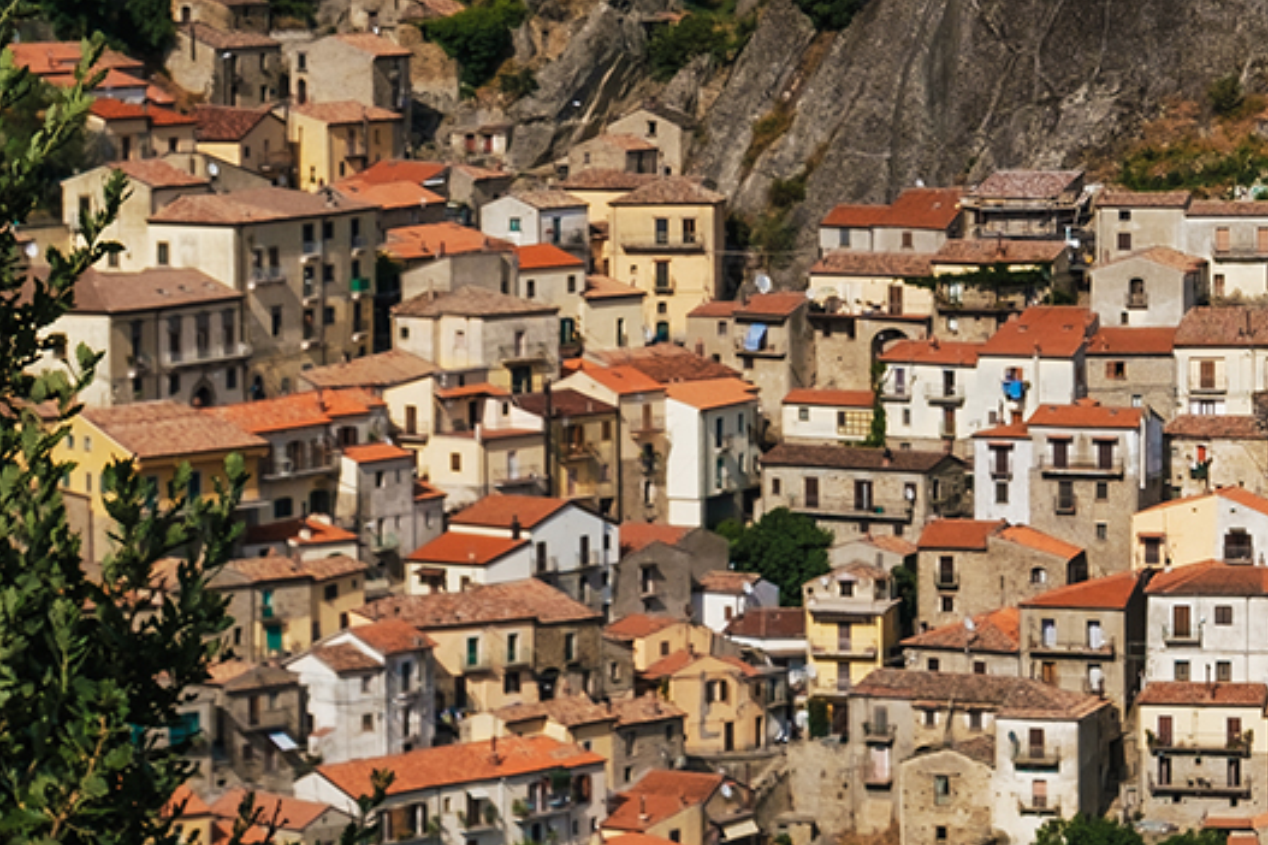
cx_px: 1035
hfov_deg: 11.3
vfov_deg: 7.6
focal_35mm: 181
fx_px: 6373
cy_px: 238
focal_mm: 35
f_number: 8
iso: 160
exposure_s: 1/250
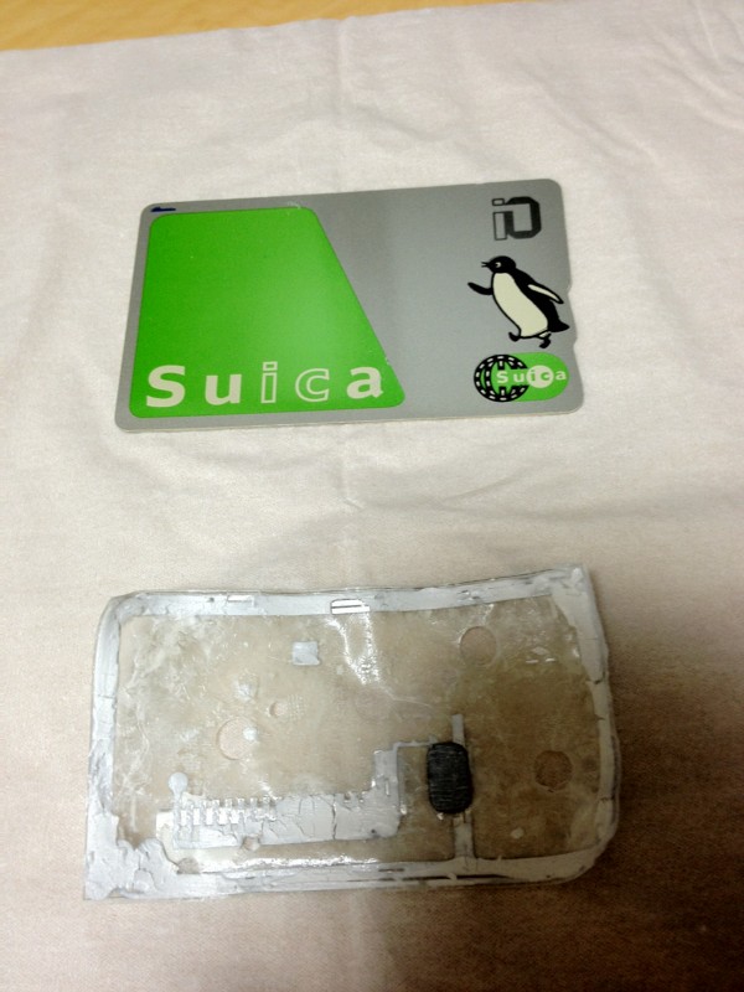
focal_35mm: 35
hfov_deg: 40.7
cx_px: 372
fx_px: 1003
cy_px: 496
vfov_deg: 52.6
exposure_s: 1/20
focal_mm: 4.28
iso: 64
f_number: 2.4
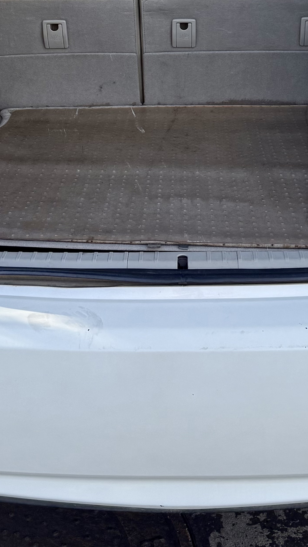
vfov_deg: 32.2
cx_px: 167
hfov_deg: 20.0
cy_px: 5
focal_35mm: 60
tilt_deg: -8.3
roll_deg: -1.2
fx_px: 871
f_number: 1.78
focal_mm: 6.76
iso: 100
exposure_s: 1/1653
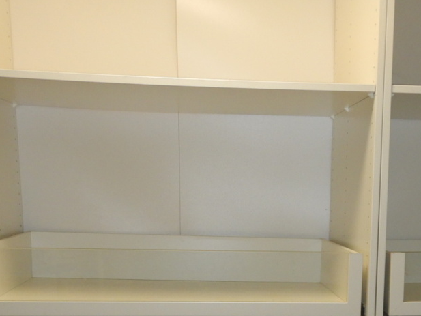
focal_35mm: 56
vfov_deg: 24.7
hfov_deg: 33.9
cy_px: 328
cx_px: 299
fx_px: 681
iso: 200
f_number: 2.8
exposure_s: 1/30
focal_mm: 4.3
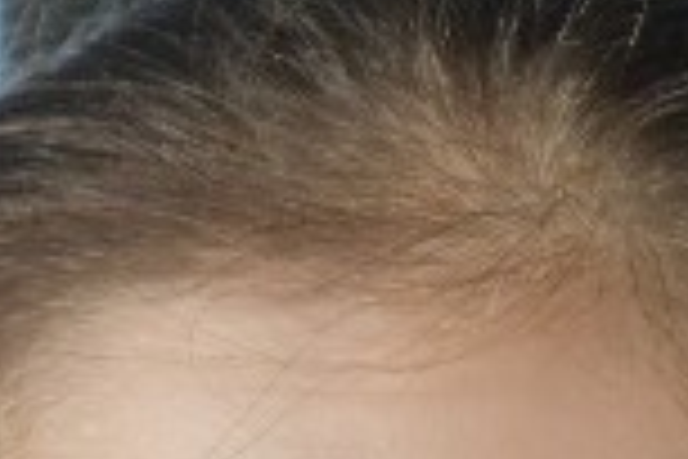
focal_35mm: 1049
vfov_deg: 1.3
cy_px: 1364
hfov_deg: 2.0
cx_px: 427
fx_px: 20046
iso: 800
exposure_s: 1/200
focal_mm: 105
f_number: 5.6
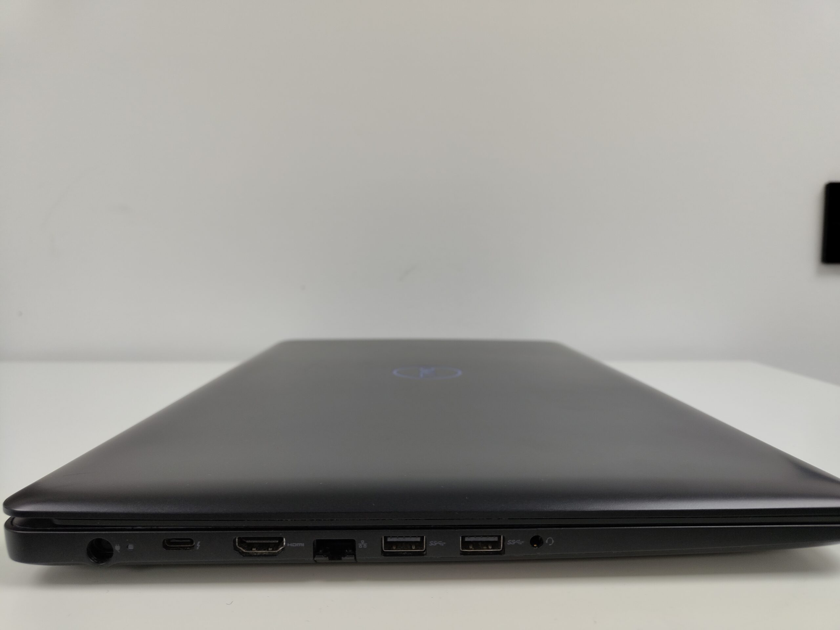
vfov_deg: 56.8
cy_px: 315
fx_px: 582
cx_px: 420
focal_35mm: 24
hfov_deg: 71.6
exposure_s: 1/205
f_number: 1.88
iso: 100
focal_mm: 5.59
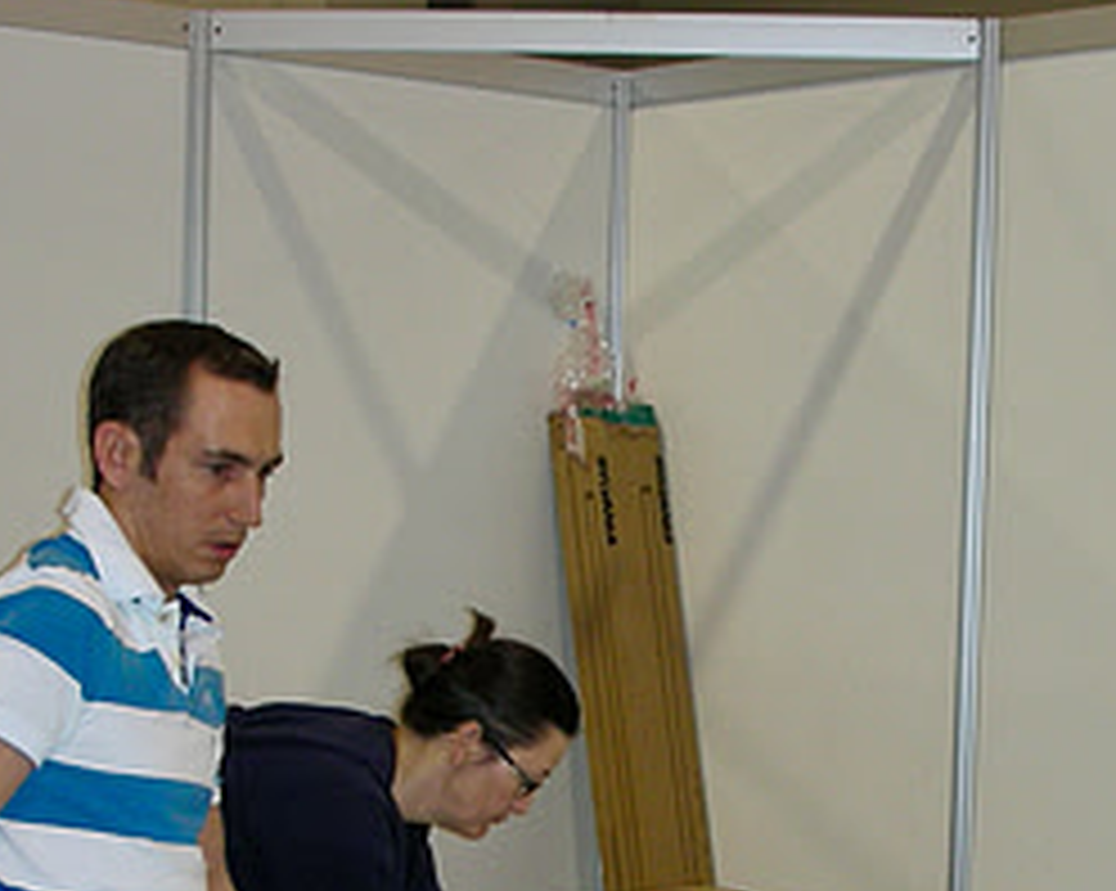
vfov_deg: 18.7
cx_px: 630
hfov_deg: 23.9
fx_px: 2640
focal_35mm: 80
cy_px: 844
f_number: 3
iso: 104
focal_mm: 5.8
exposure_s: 1/60.1
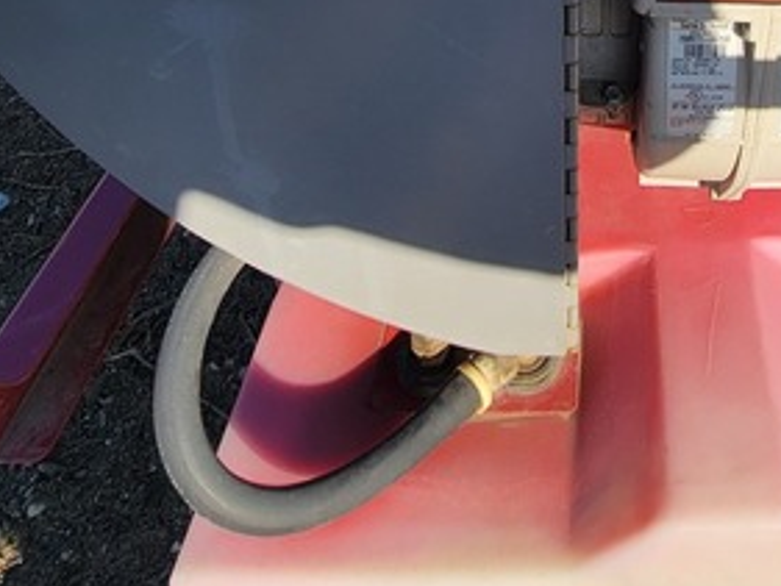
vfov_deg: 28.7
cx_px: 639
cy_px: -239
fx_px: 835
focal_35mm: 37
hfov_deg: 47.1
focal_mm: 2.2
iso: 50
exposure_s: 1/816
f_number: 2.2
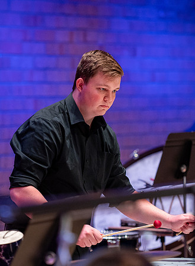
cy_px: 107
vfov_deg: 7.6
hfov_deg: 5.6
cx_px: 75
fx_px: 1997
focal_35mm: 261
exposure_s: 1/320
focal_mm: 150
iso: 2000
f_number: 2.8
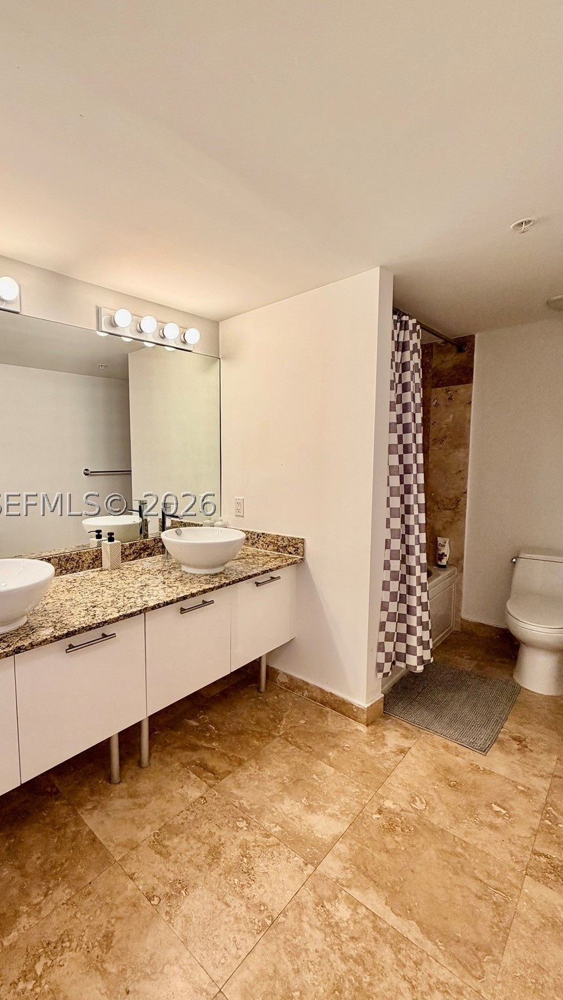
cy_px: 504
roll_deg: +0.3
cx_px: 177
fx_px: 425
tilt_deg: -6.0
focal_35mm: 16
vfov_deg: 99.4
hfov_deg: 64.9
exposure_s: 1/120
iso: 100
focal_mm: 2.22
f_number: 2.2
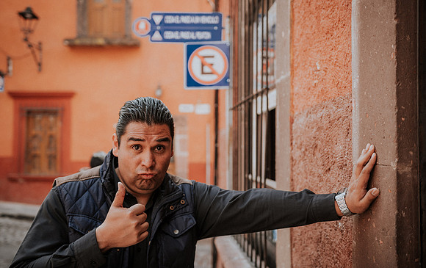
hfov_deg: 44.5
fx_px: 520
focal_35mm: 45
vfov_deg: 28.9
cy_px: 126
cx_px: 213
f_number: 1.8
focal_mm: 28
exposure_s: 1/1000
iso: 100
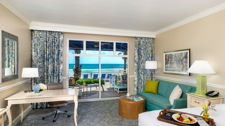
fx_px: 131
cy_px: 81
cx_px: 121
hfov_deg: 81.1
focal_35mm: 22
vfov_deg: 50.8
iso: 500
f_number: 16
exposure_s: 1/160
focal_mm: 19
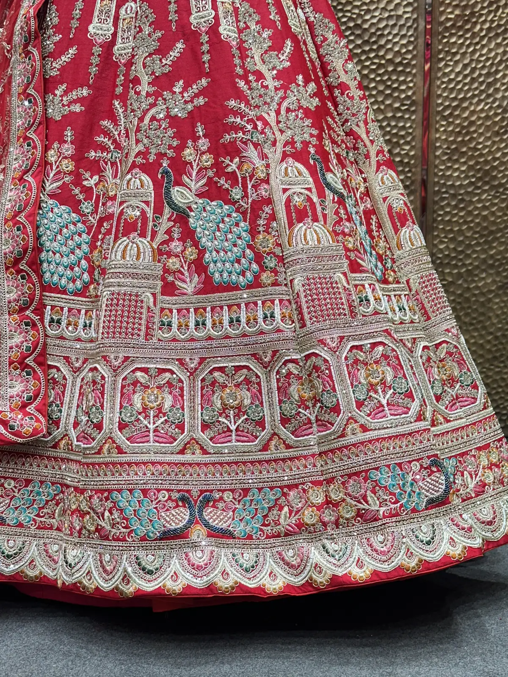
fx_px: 939
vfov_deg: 39.7
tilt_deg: -5.7
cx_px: 254
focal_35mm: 48
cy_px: 338
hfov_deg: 30.3
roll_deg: -0.6
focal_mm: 6.86
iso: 64
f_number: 1.78
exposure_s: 1/100
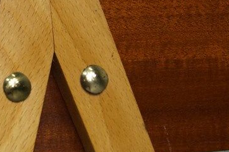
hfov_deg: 13.9
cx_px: -6
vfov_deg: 9.4
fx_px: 922
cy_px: 49
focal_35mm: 145
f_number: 4.5
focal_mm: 28
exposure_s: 1/160
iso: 800
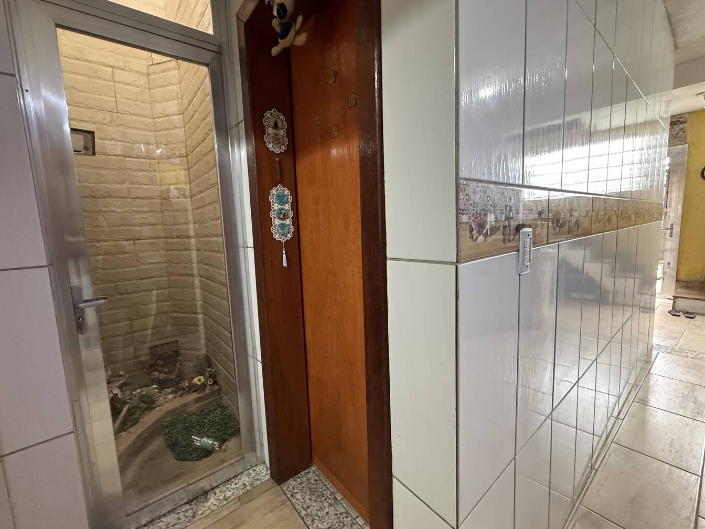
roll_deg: +2.5
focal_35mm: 15
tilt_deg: -6.4
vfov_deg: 81.7
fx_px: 305
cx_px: 330
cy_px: 264
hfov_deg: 98.0
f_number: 2.2
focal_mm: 2.22
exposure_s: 1/60
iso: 640
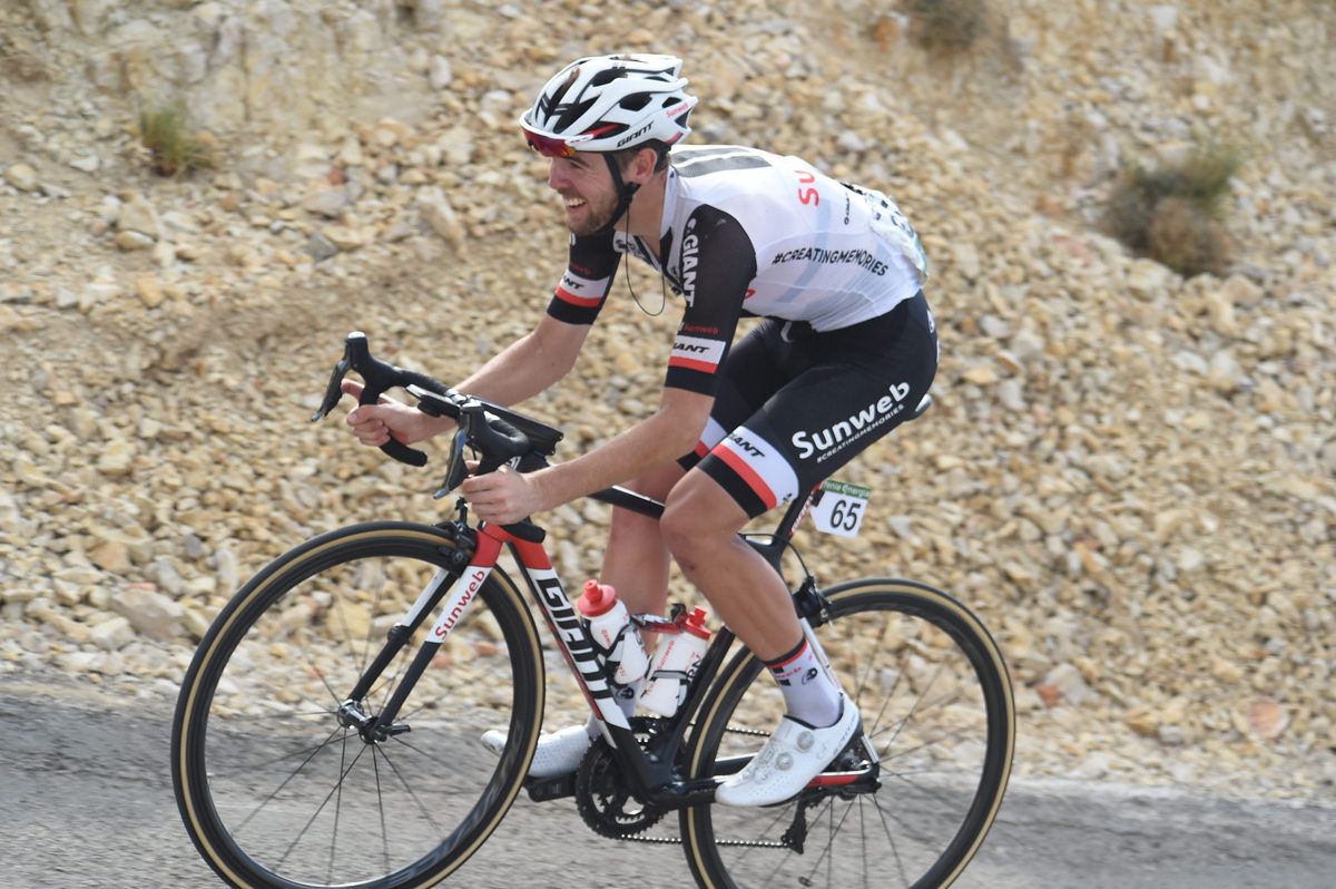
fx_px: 6118
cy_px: 444
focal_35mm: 165
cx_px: 668
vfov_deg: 8.3
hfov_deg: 12.5
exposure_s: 1/1000
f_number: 6.3
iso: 1000
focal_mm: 165
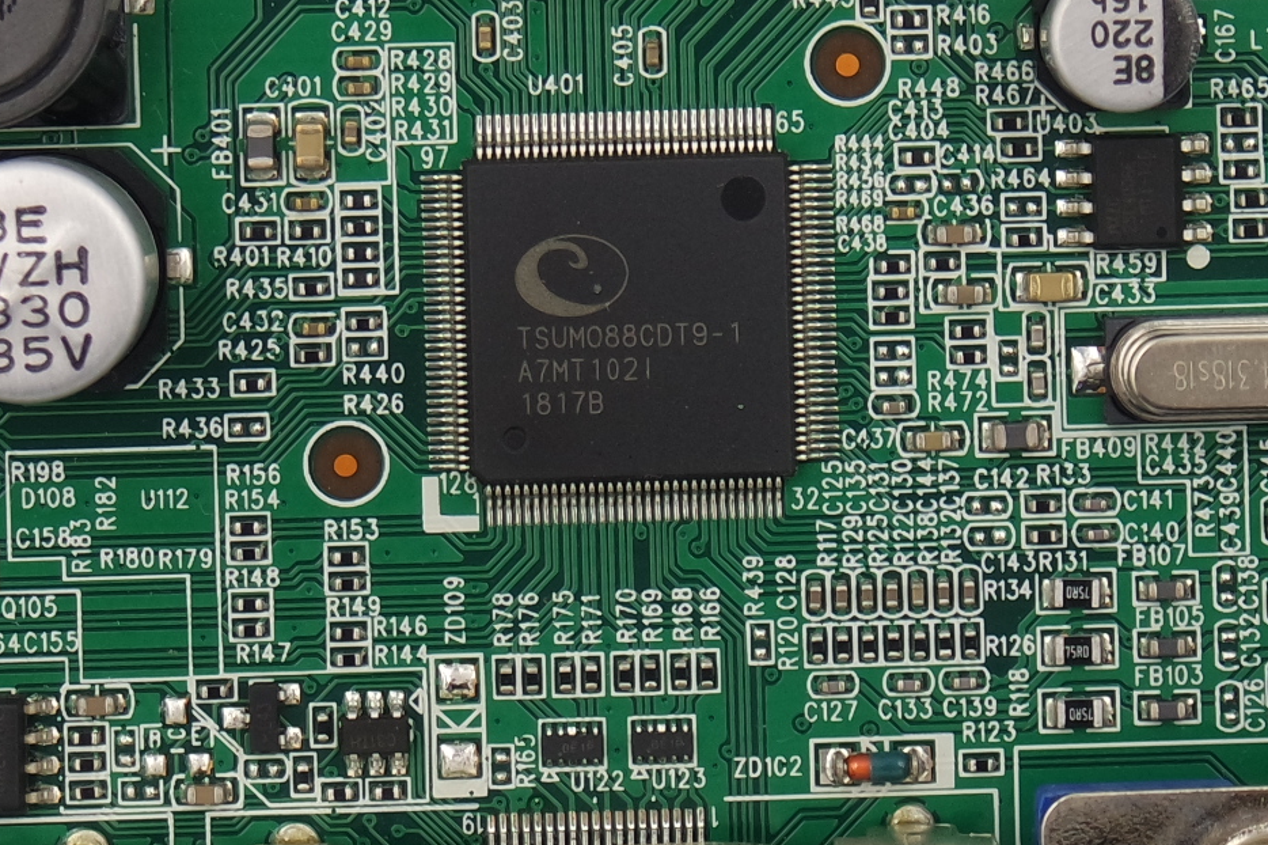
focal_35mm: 153
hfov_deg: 13.4
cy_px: 96
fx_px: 5387
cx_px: 849
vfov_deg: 8.9
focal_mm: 18
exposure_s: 1/125
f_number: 4.5
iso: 160
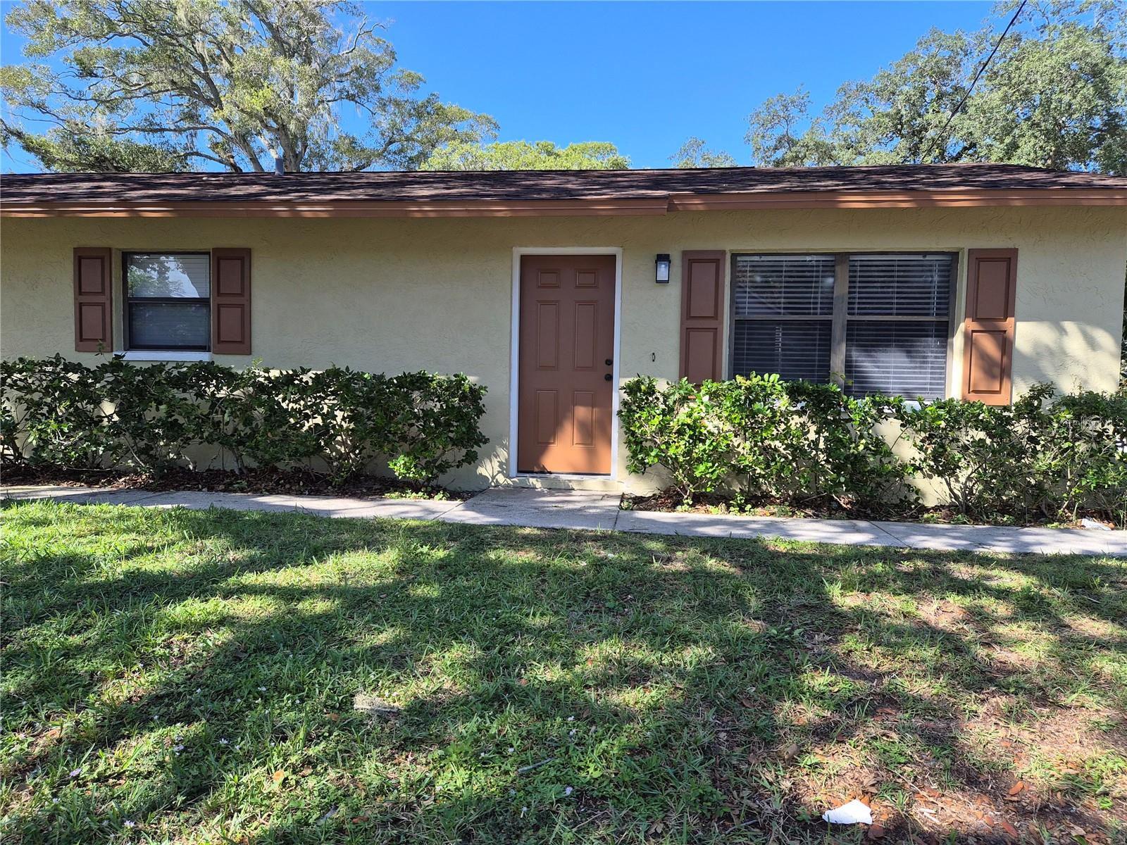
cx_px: 564
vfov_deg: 58.9
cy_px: 422
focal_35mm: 23
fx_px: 749
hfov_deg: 73.9
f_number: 1.8
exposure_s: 1/1912
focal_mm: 5.4
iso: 80
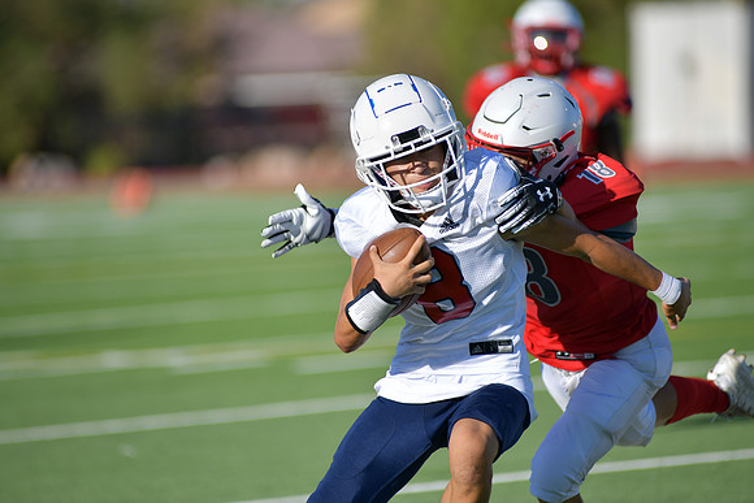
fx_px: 6285
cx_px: 377
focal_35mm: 300
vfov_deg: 4.6
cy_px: 252
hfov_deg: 6.9
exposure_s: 1/2000
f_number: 3.5
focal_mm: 300
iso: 80
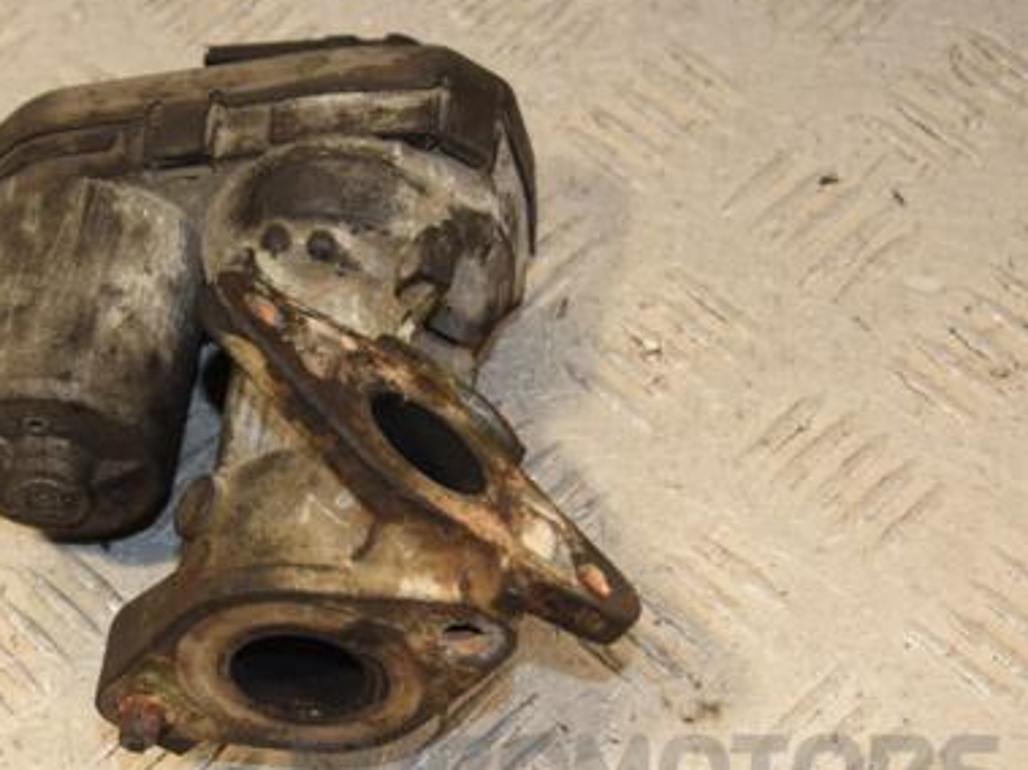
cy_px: 415
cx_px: 241
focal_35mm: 103
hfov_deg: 19.0
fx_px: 3051
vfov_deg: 14.4
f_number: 7.1
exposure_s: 1/200
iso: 800
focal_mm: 45
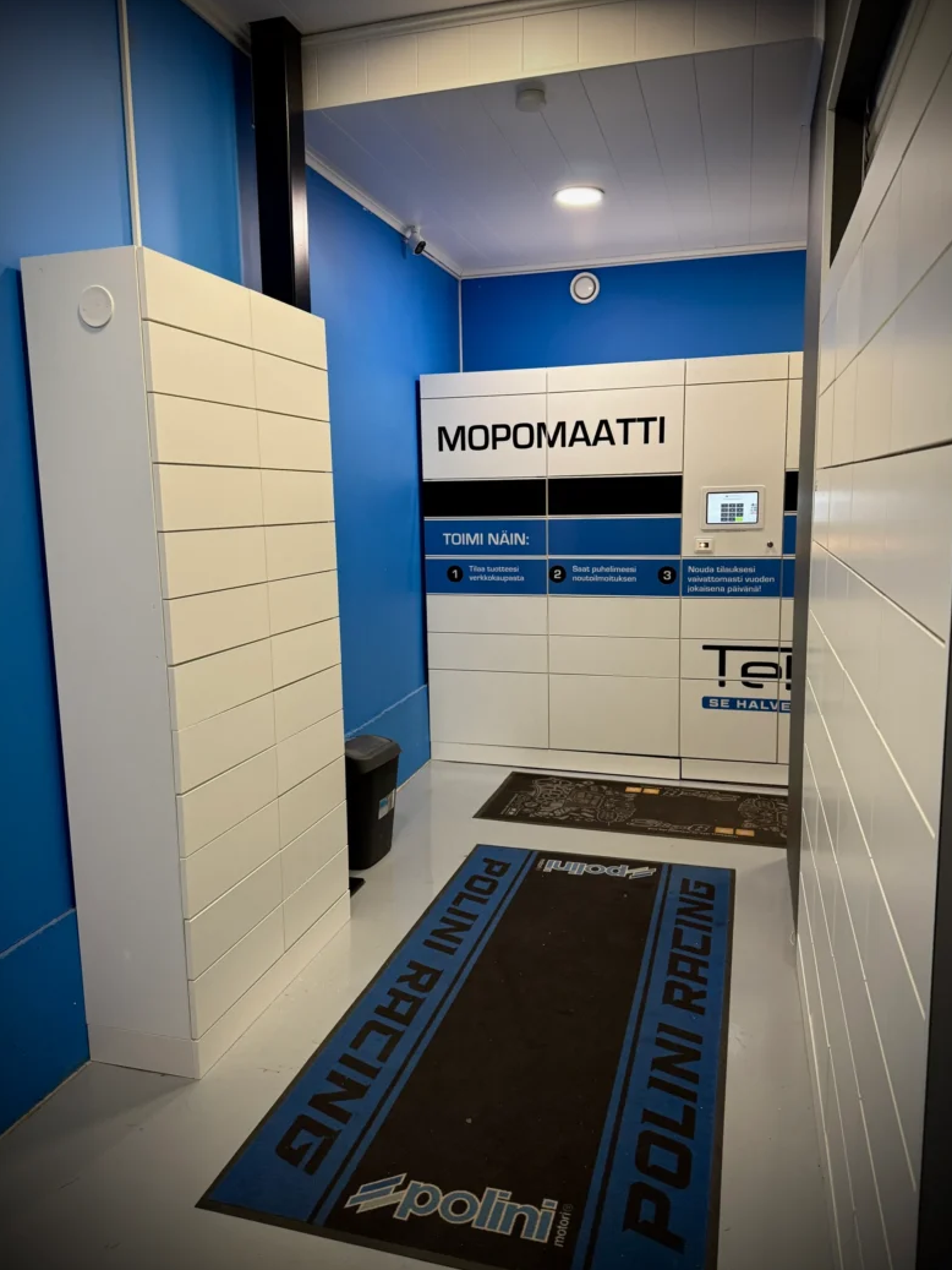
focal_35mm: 25
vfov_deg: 69.4
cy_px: 621
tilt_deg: -7.3
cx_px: 475
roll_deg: +1.8
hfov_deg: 54.9
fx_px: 917
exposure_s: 1/56
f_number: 1.78
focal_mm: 6.76
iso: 250
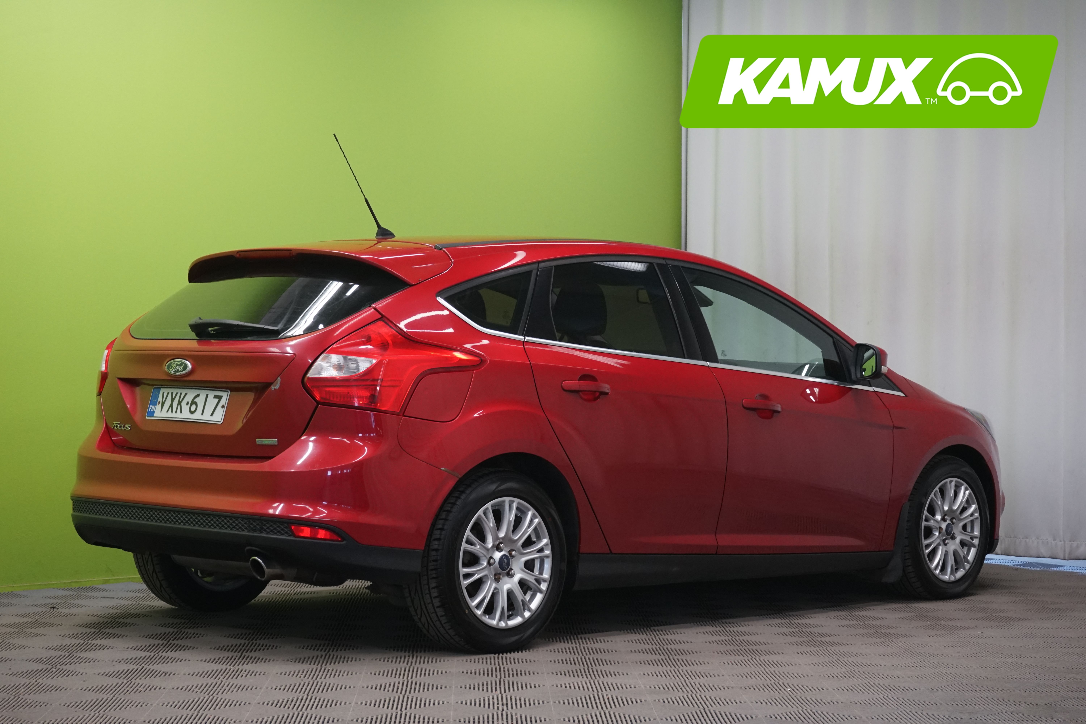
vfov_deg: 19.5
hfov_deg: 28.8
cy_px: 362
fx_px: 2112
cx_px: 543
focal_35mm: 70
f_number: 9
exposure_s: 1/25
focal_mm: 70
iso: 2000
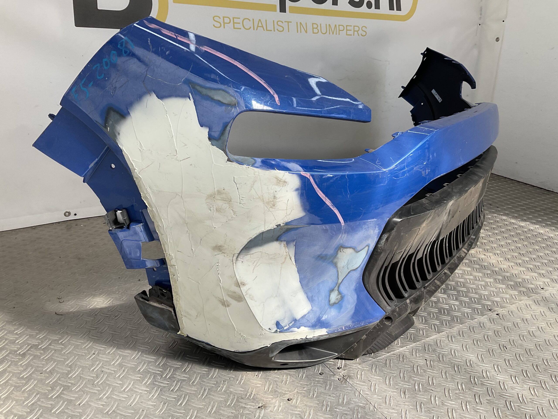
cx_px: 279
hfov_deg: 61.7
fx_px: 467
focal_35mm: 29
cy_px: 210
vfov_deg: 48.2
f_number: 1.8
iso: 16
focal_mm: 3
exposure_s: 1/457
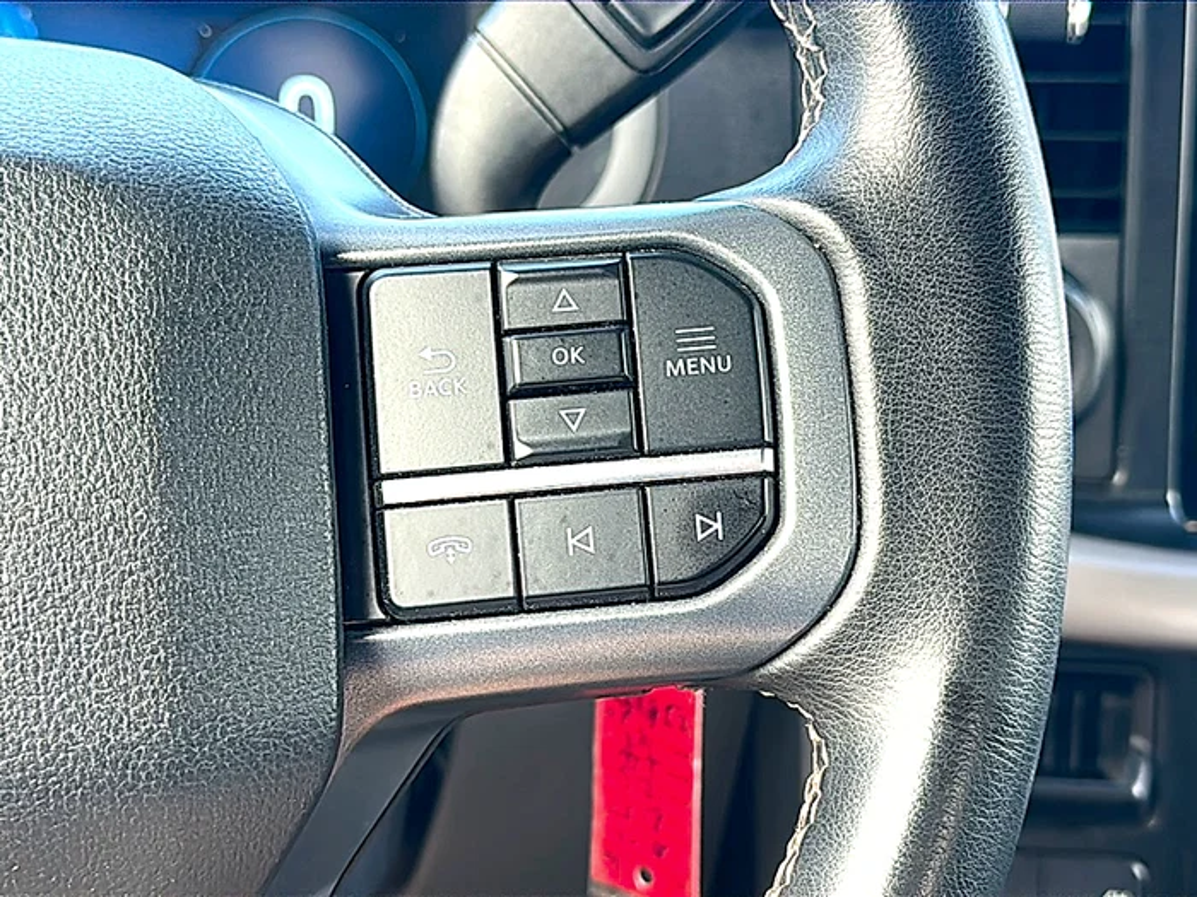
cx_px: 598
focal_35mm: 43
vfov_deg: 33.6
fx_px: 1487
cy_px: 448
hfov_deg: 43.9
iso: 80
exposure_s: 1/125
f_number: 1.78
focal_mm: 6.86
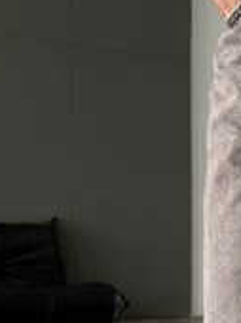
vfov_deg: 16.9
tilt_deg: -7.0
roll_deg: -0.6
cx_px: 317
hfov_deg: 12.6
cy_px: 357
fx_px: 1052
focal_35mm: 113
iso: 64
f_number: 1.78
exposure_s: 1/163
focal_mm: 6.76
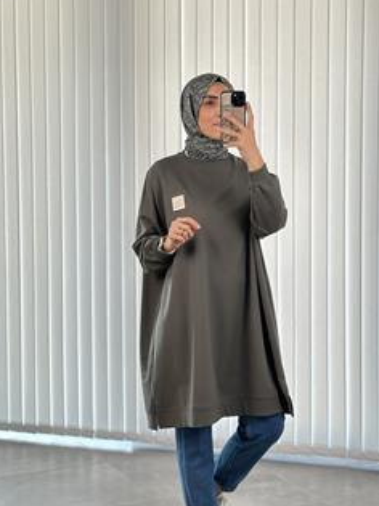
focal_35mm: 63
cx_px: 215
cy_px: 250
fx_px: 920
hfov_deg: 23.3
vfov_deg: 30.7
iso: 80
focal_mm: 6.86
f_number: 1.78
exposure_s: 1/263
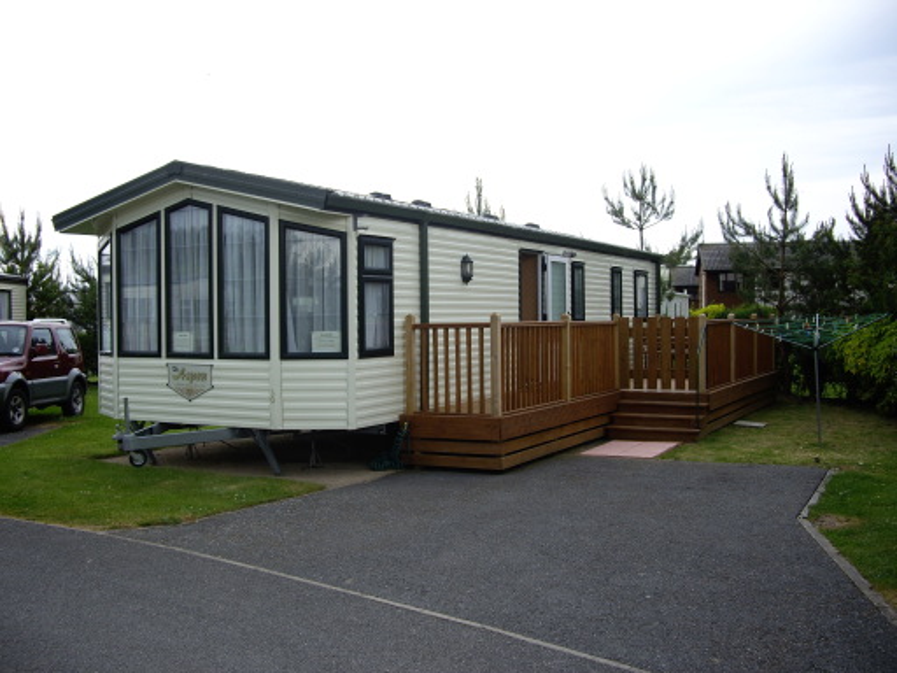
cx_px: 448
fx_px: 985
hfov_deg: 49.0
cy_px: 336
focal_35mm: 38
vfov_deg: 37.7
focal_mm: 7.9
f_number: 2.8
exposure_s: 1/320
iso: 64
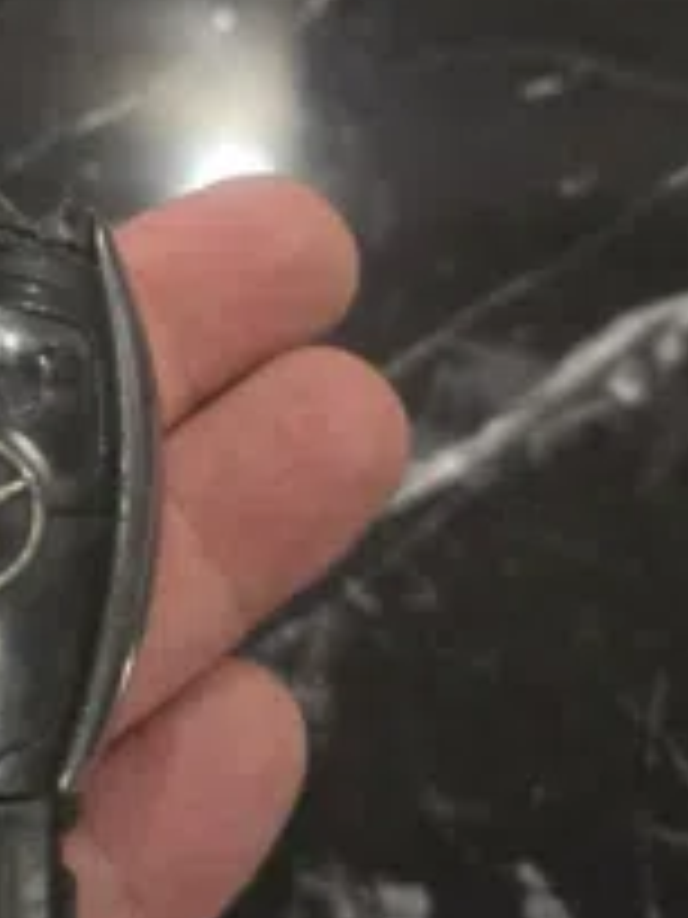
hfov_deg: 30.7
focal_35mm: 45
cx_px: 67
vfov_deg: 41.3
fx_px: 1193
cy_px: 270
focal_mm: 6.3
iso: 2000
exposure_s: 1/100
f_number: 1.7
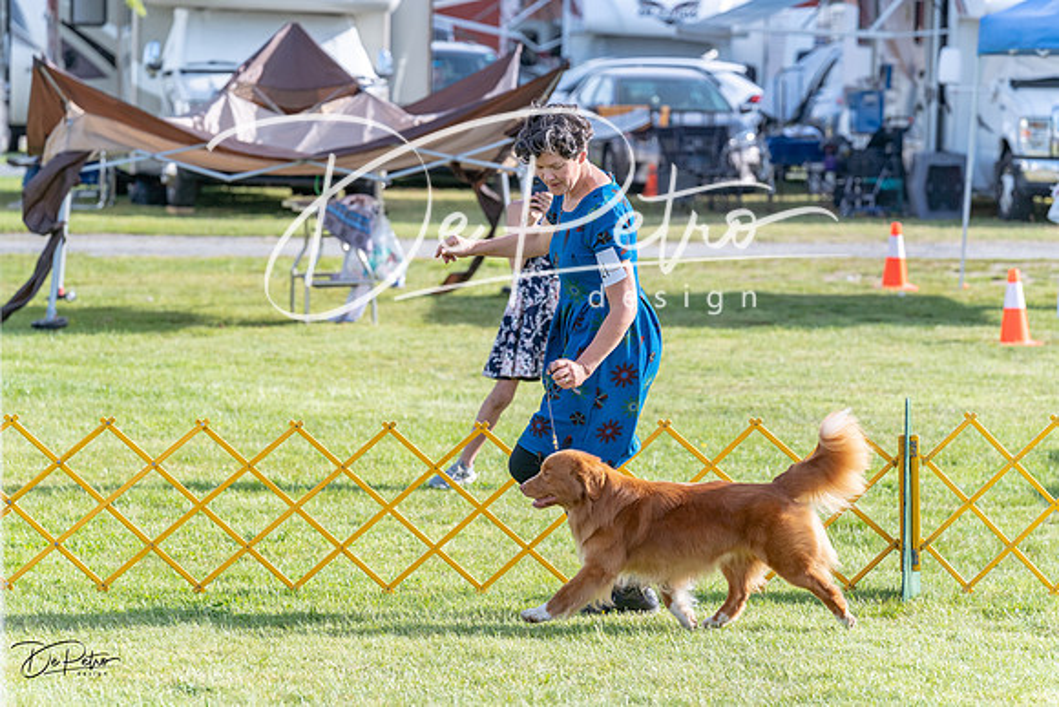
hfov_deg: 11.9
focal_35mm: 173
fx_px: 5090
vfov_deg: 7.9
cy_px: 354
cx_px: 530
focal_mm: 173
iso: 500
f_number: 5.6
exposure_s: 1/1250
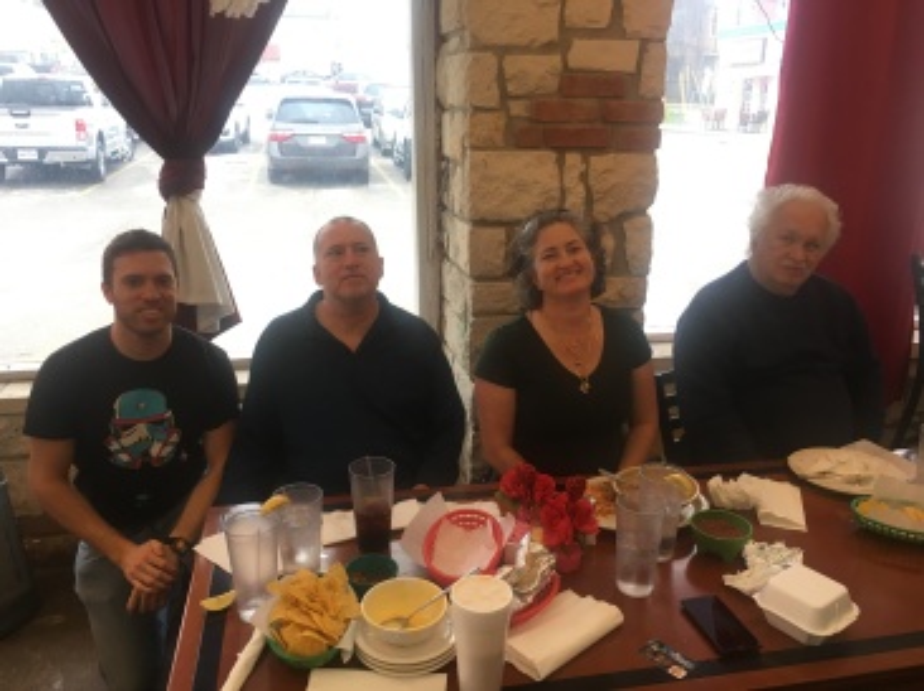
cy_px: 346
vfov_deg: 48.2
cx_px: 462
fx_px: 774
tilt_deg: -16.7
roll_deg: +0.4
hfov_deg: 61.7
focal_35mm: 29
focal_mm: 4.15
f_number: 2.2
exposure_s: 1/30
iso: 40
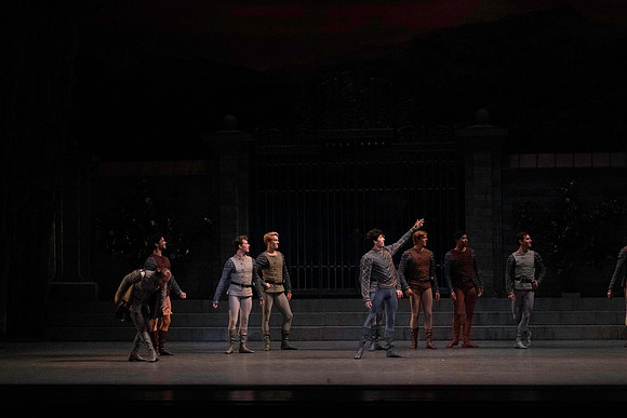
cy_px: 209
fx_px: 1777
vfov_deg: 13.4
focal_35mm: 102
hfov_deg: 20.0
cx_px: 314
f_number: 13
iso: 16000
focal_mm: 102
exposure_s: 1/400
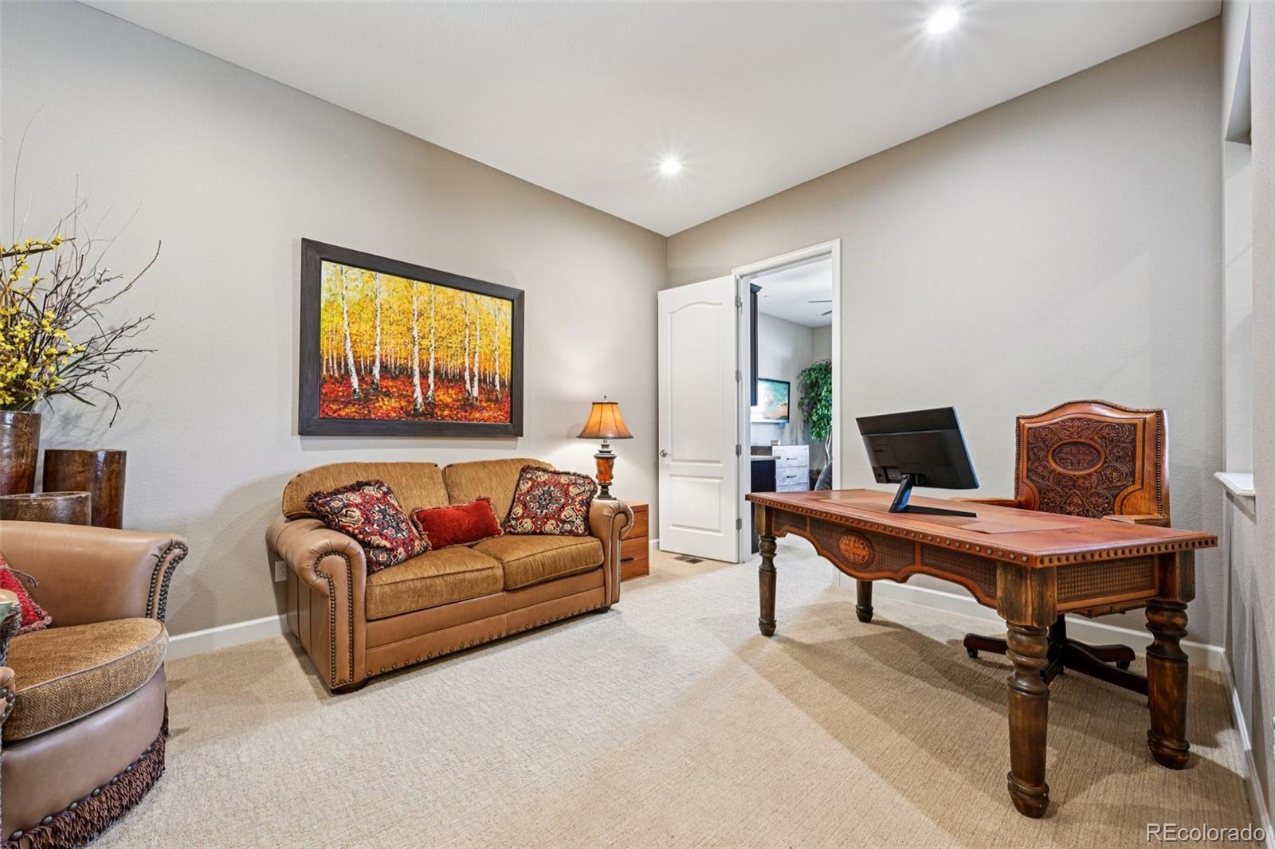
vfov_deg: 81.2
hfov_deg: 104.3
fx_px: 496
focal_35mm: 14
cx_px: 638
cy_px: 424
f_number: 11
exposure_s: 1/1.67
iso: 400
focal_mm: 14
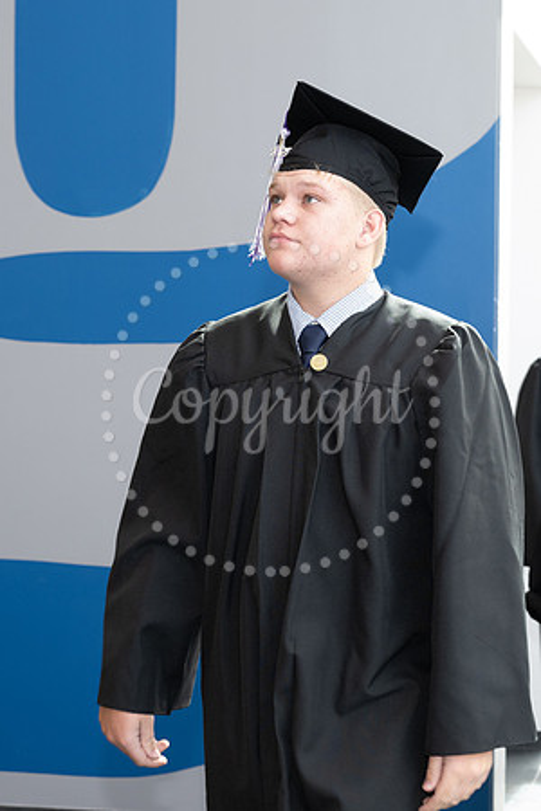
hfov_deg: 17.0
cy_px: 379
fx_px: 1801
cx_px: 411
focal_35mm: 80
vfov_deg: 25.4
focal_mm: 50
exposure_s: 1/125
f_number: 5
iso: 800
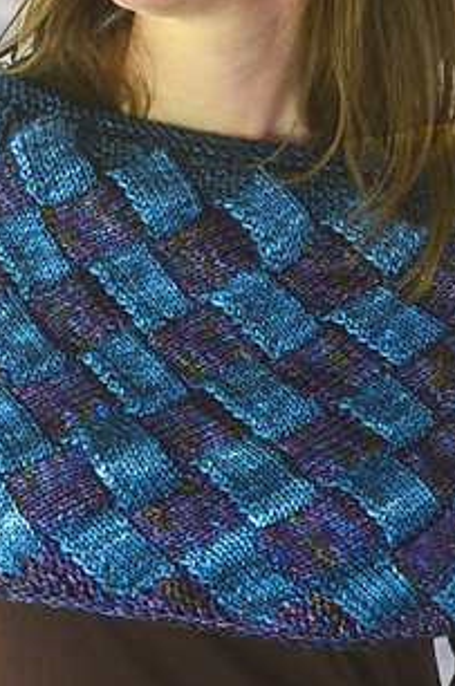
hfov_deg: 5.5
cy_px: 244
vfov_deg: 8.2
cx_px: 141
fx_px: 4774
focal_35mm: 251
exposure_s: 1/100
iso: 500
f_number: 5
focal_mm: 80
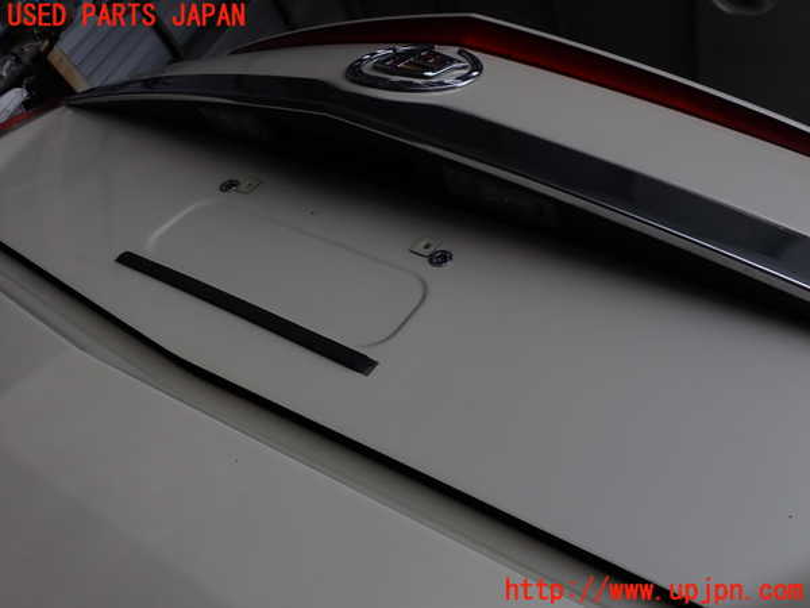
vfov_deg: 46.8
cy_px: 304
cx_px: 405
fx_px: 702
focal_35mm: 30
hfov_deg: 60.0
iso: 100
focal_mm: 5.4
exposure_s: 1/250
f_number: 3.2
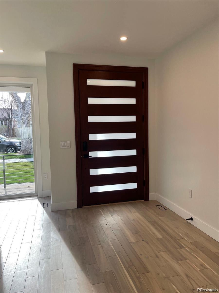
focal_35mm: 26
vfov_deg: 67.3
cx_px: 110
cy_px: 146
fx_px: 219
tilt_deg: -1.6
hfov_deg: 53.1
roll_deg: +1.1
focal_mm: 5.1
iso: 32
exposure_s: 1/121
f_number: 1.6
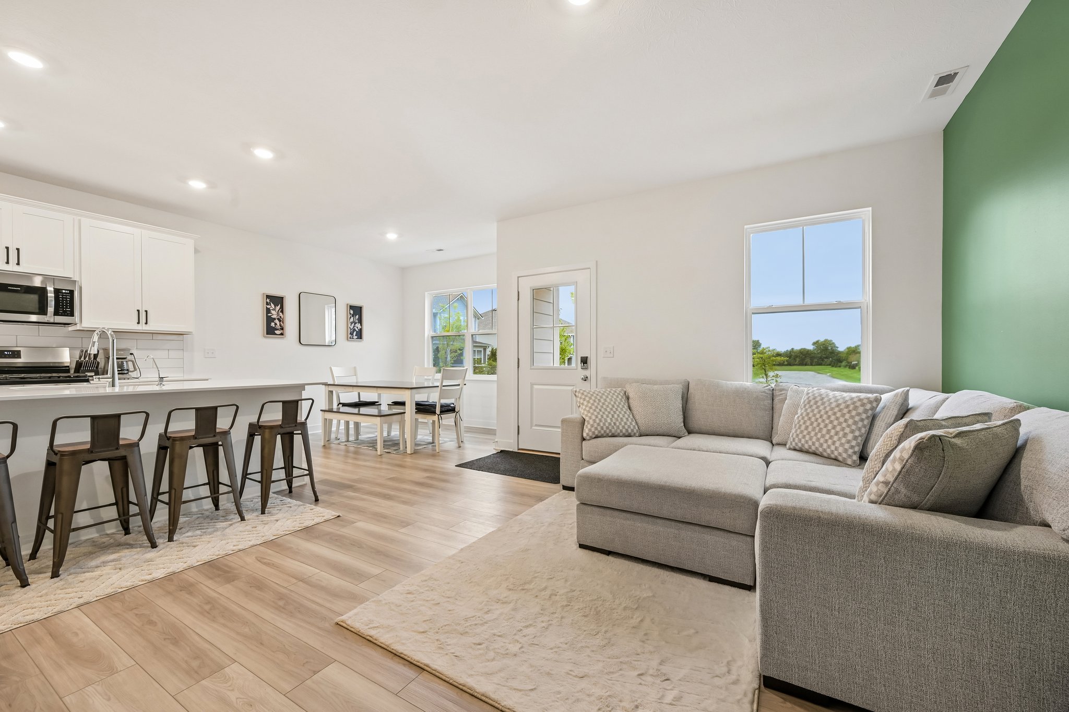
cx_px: 534
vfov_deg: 81.2
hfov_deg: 104.3
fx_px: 416
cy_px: 356
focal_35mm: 14
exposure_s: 1/15
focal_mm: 14
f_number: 8
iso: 400
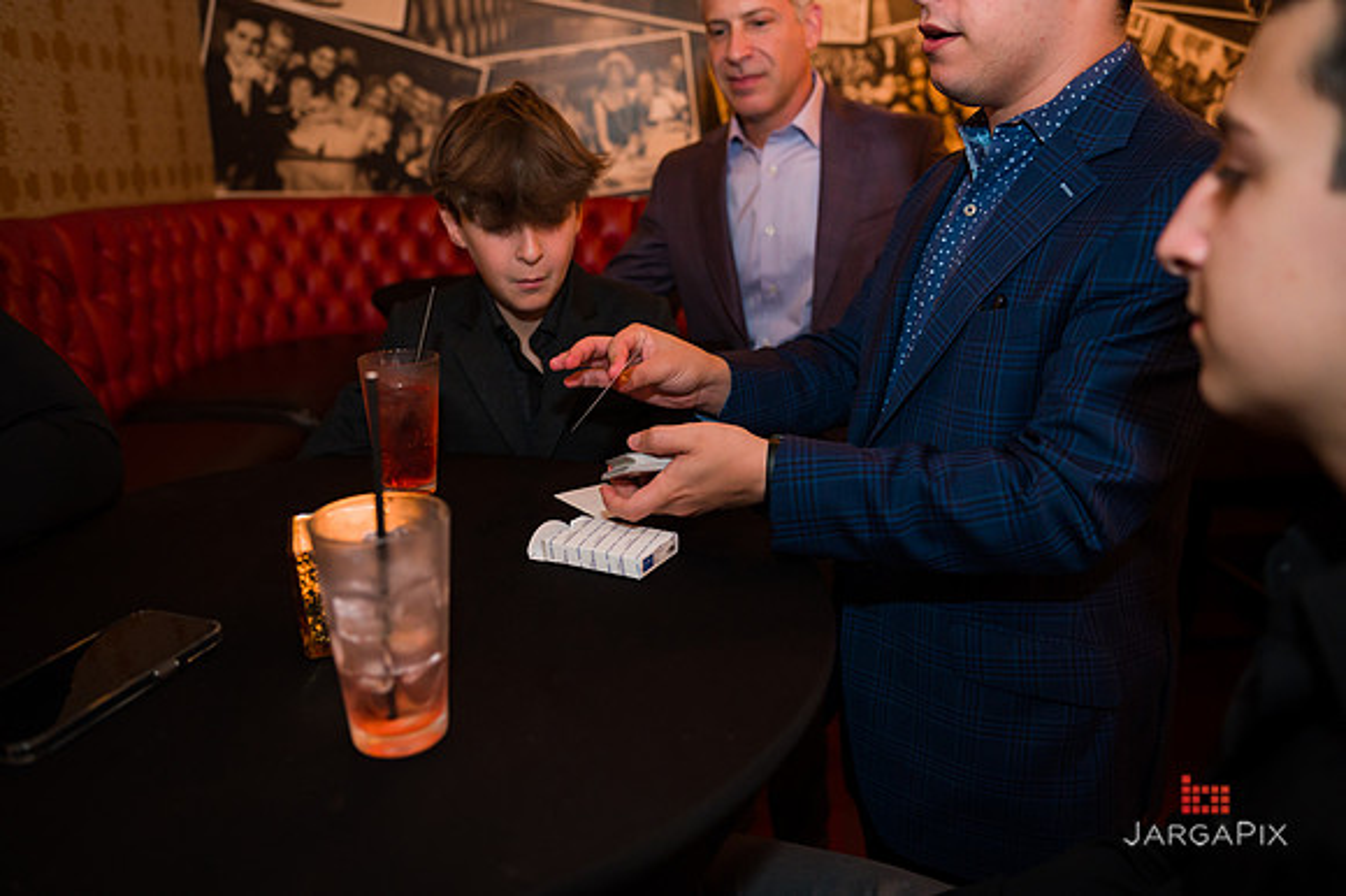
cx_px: 674
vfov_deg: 47.3
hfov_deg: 66.7
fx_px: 1022
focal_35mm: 27
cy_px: 448
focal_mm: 27
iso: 1250
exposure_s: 1/200
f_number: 3.2
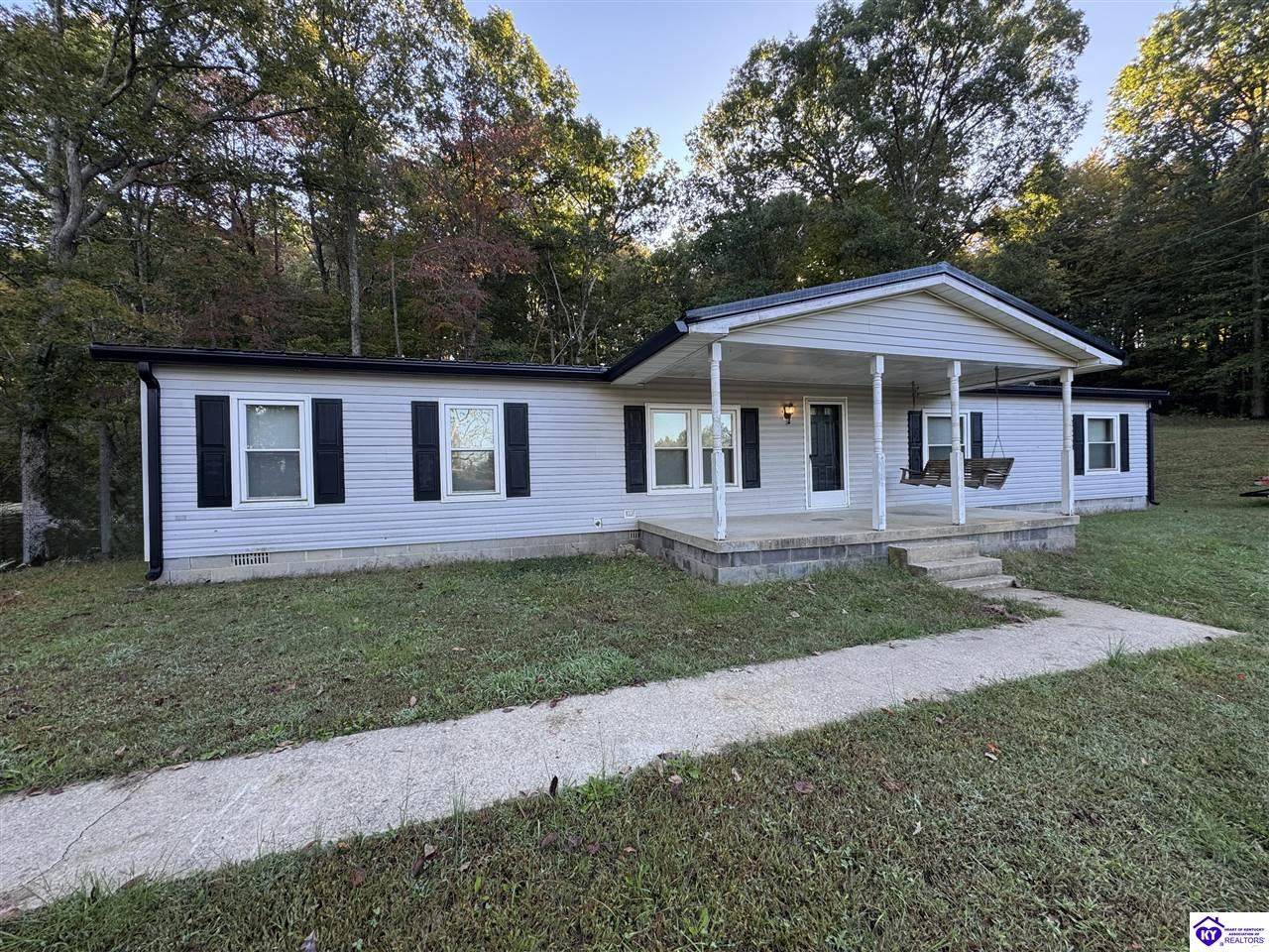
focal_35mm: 14
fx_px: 513
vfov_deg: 85.7
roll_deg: +1.2
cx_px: 634
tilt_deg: -0.8
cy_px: 476
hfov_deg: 102.1
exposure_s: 1/99
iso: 40
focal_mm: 2.22
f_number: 2.2
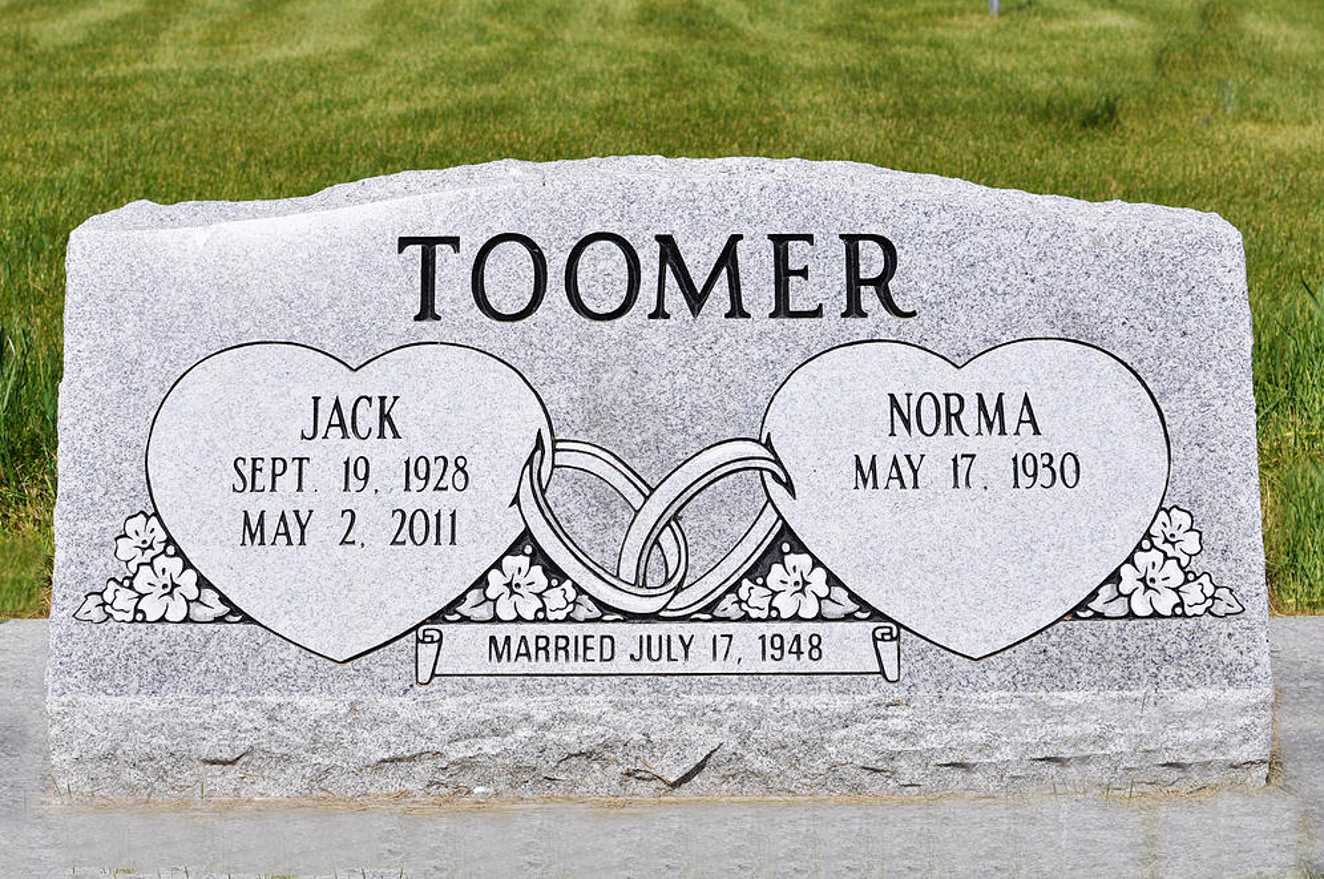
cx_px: 662
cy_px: 440
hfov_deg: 37.9
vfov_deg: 25.7
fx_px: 1928
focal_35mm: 52
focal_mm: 35
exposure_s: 1/800
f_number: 8
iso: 200
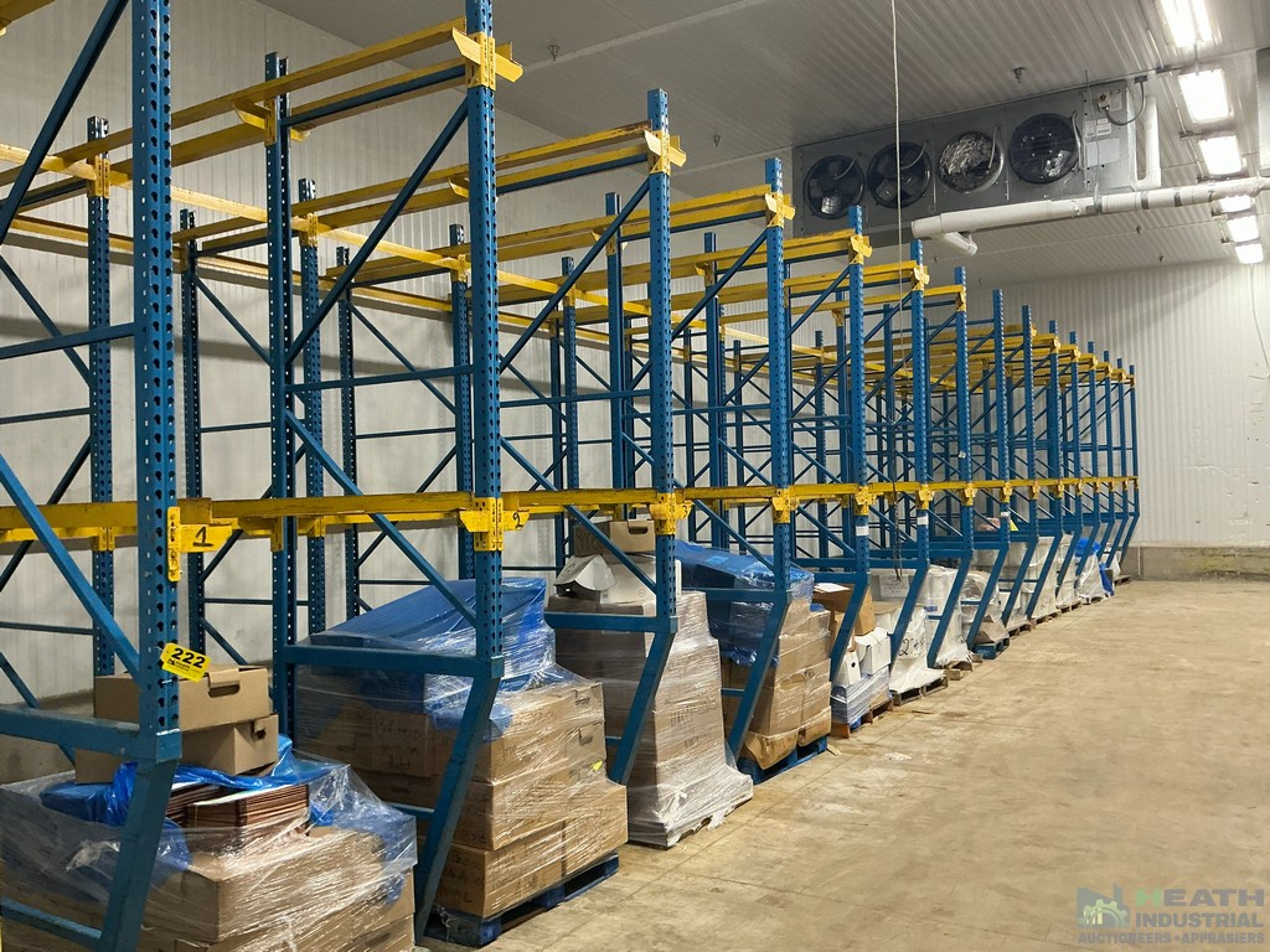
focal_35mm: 28
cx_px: 635
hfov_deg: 63.4
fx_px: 1027
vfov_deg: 49.7
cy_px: 476
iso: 200
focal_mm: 3
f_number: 1.8
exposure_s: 1/60
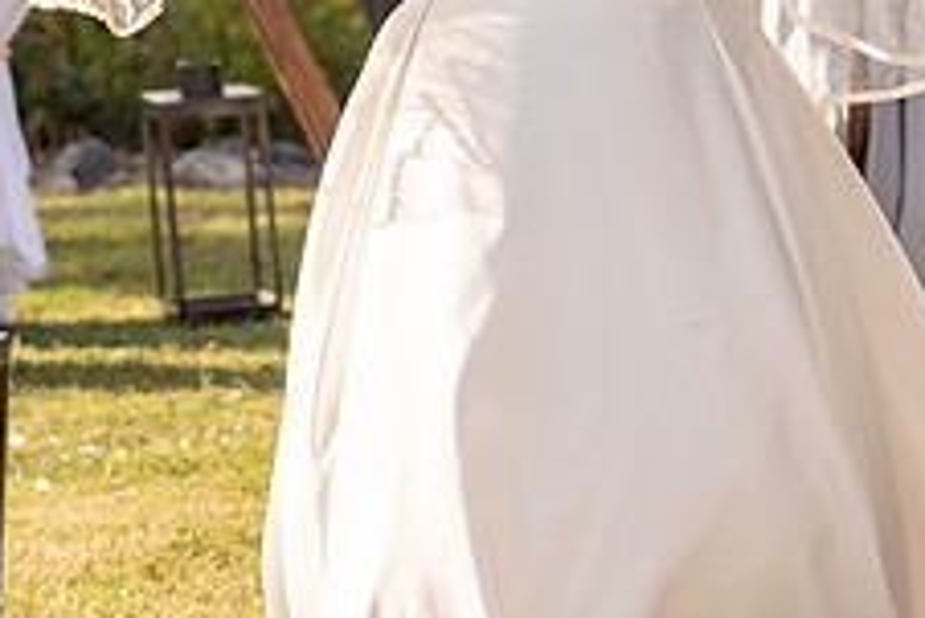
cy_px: -158
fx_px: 5785
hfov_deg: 9.1
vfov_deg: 6.1
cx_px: 938
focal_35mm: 225
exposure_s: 1/500
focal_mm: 81
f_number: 4
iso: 100
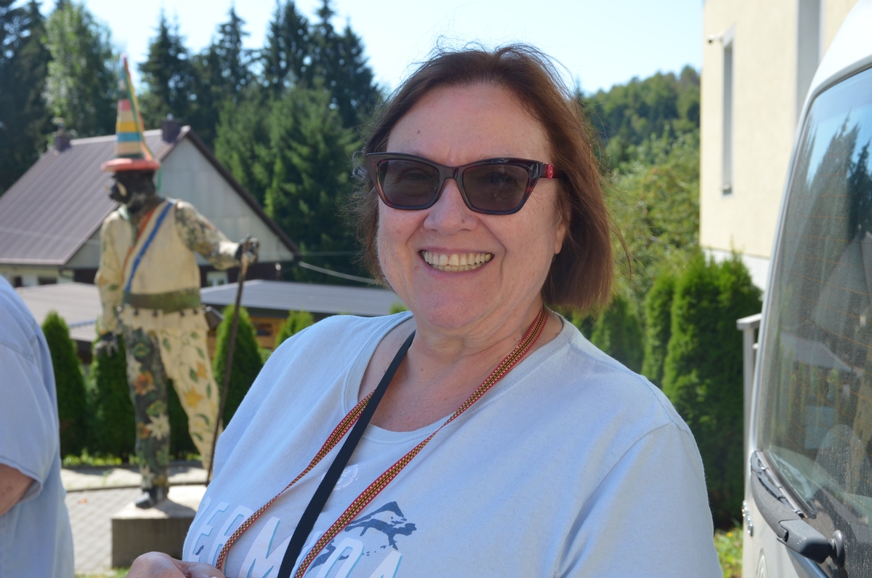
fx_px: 1233
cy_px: 289
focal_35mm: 51
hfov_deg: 39.0
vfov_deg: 26.4
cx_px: 436
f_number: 8
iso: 200
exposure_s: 1/250
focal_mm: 34
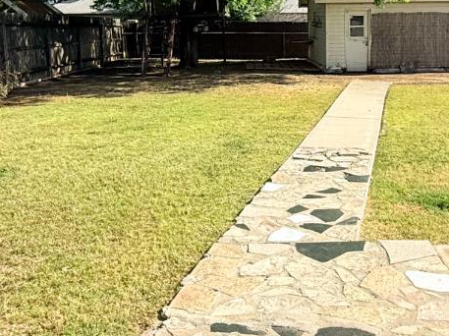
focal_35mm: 46
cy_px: 116
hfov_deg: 41.1
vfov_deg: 31.3
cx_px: 271
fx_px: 596
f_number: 2.2
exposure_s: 1/1795
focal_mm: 2.22
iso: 50
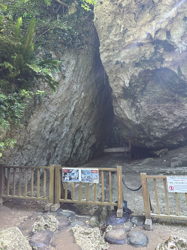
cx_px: 94
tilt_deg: +6.7
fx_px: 173
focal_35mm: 24
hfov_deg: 56.8
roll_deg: +3.8
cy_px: 125
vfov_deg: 71.6
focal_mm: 6.86
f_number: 1.78
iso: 250
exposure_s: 1/96
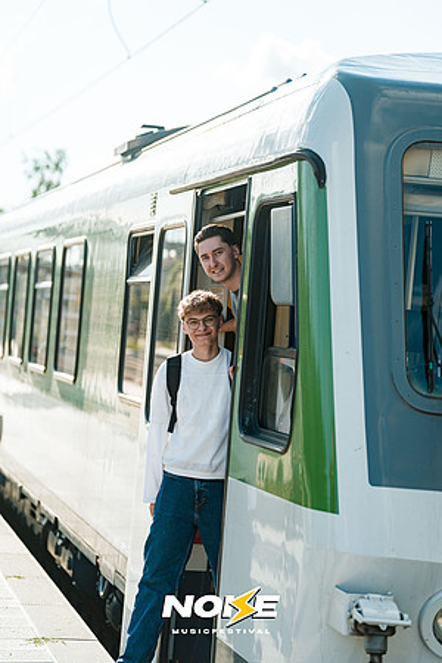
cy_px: 332
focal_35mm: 92
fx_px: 1694
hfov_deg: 14.9
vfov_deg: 22.1
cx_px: 221
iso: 100
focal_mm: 92
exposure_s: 1/1600
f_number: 2.8
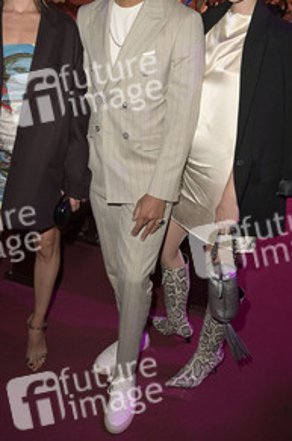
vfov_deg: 56.6
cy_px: 167
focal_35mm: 33
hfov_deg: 39.8
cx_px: 129
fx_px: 403
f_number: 5.6
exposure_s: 1/80
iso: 2000
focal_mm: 24
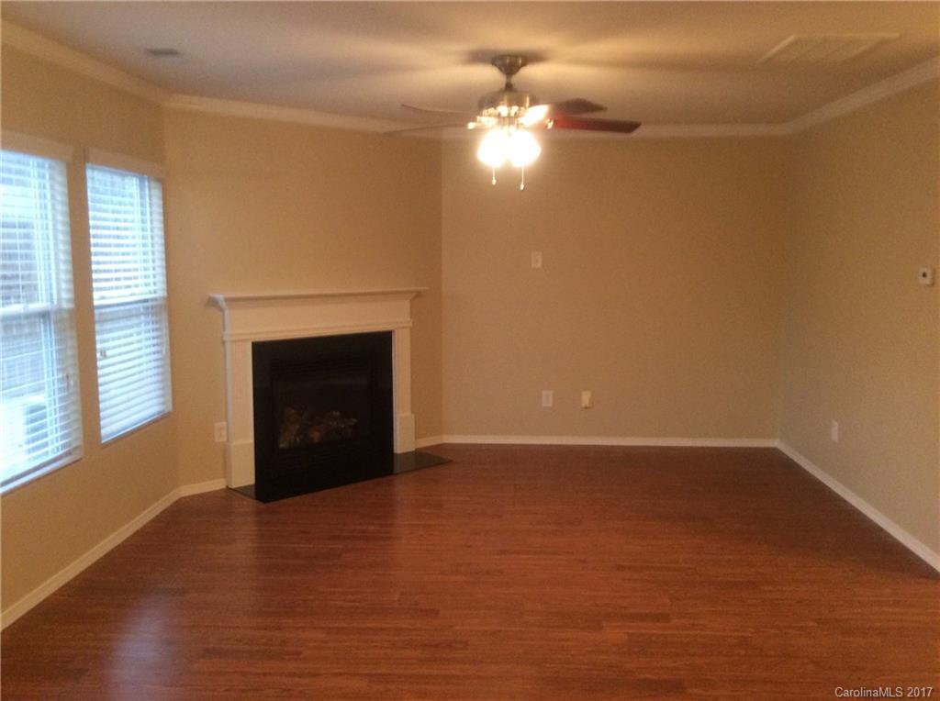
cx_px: 470
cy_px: 350
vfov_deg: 44.0
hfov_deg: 56.9
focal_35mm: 32
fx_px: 867
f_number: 2.4
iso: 200
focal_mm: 3.3
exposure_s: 1/24
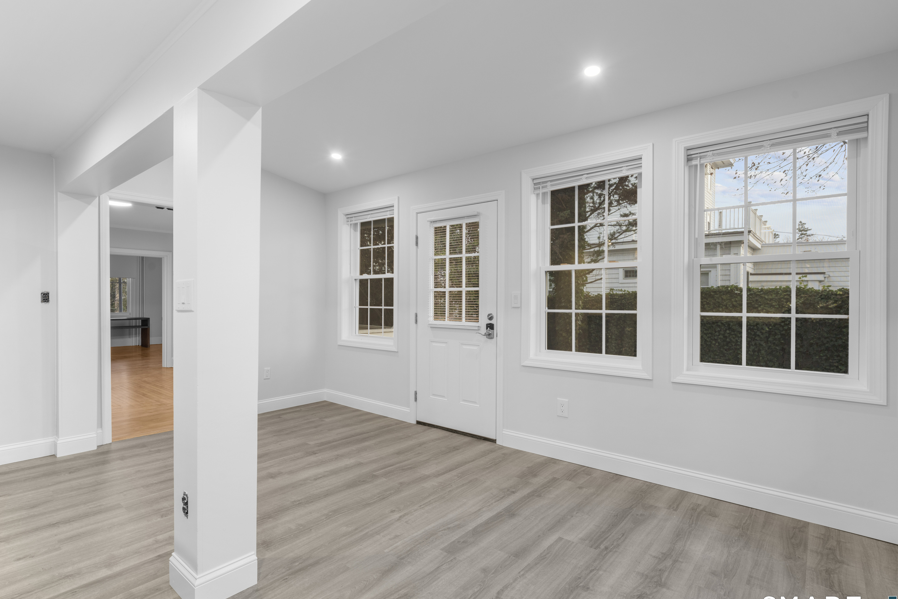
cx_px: 428
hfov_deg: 89.9
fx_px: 449
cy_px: 304
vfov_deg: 67.4
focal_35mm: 18
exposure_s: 2.5
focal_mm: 17
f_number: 10
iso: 200
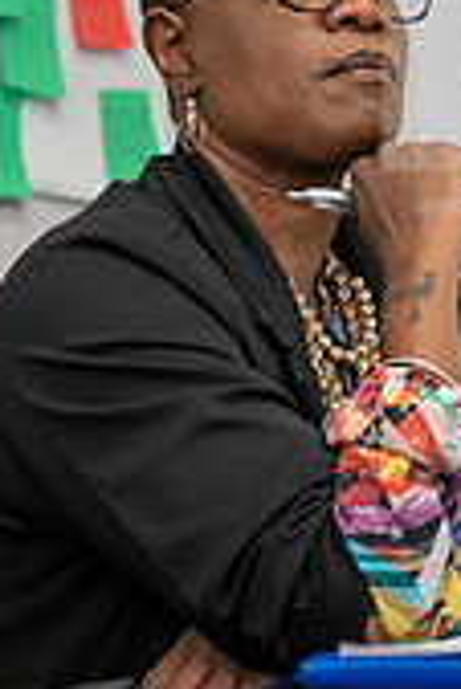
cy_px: 249
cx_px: 318
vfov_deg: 12.4
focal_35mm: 165
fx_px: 3163
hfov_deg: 8.3
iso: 1250
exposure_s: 1/200
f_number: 2.8
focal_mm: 62
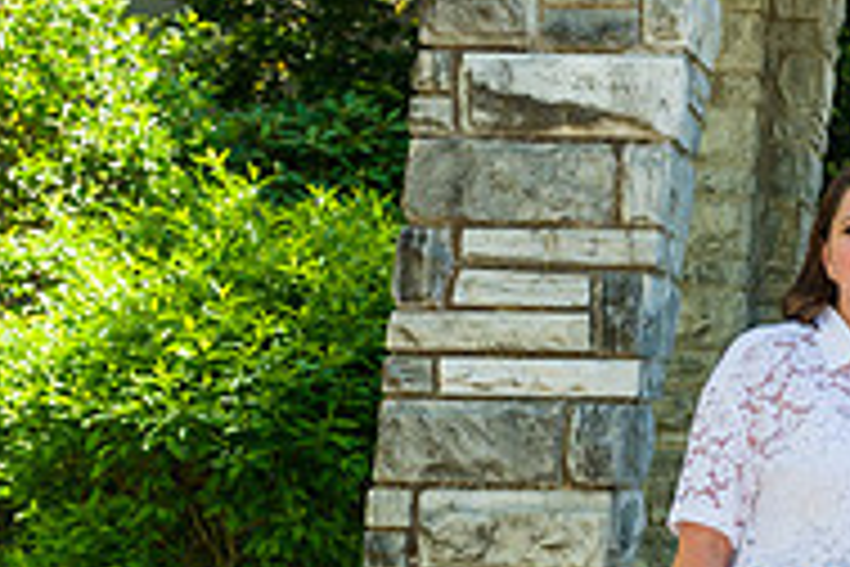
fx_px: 2644
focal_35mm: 112
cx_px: 1180
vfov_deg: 12.1
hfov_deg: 16.9
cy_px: 560
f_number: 5.6
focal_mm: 28
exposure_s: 1/500
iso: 250
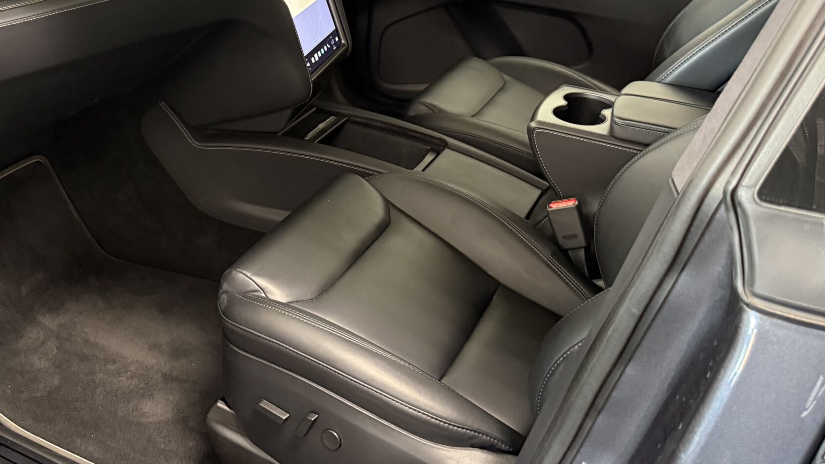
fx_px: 875
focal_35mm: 40
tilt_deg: -25.1
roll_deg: -4.6
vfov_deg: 29.5
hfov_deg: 49.8
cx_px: 289
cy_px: 156
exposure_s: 1/33
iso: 800
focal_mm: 6.76
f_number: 1.78
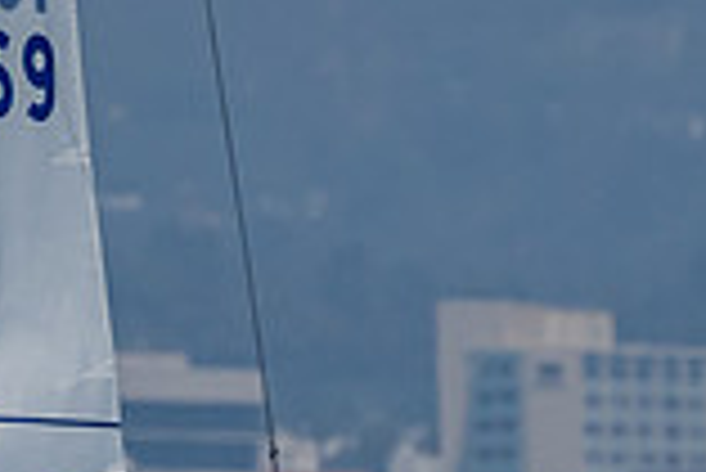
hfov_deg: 0.7
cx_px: 963
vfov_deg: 0.5
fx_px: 56374
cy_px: 1149
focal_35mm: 2872
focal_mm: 400
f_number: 6.3
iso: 400
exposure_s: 1/2500
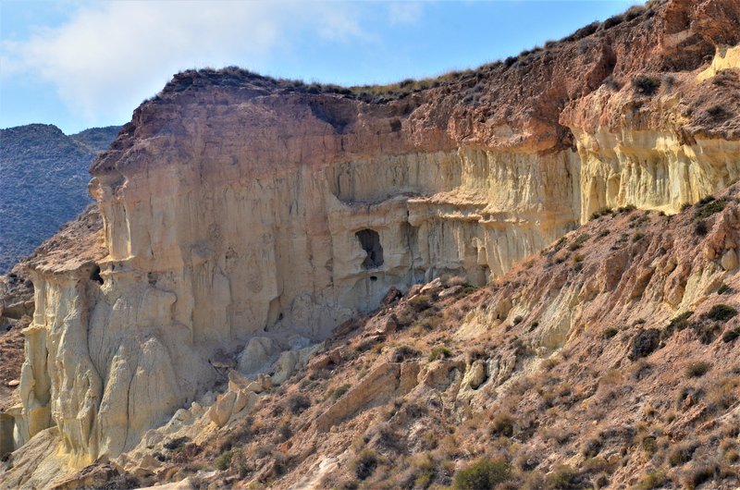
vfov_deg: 11.4
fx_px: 2462
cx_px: 370
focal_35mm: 120
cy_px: 245
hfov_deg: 17.1
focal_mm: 80
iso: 640
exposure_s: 1/800
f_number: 13
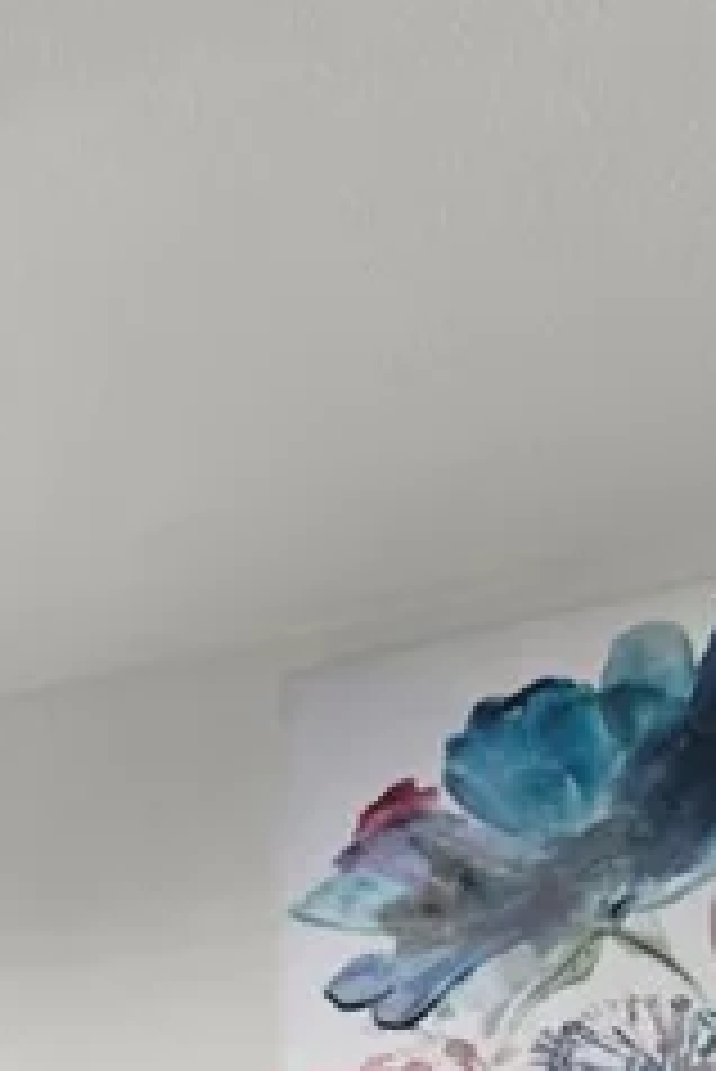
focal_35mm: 73
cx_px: -1027
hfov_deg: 13.4
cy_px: 1292
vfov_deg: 24.9
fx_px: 2175
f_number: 8
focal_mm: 17
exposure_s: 1/25
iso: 500
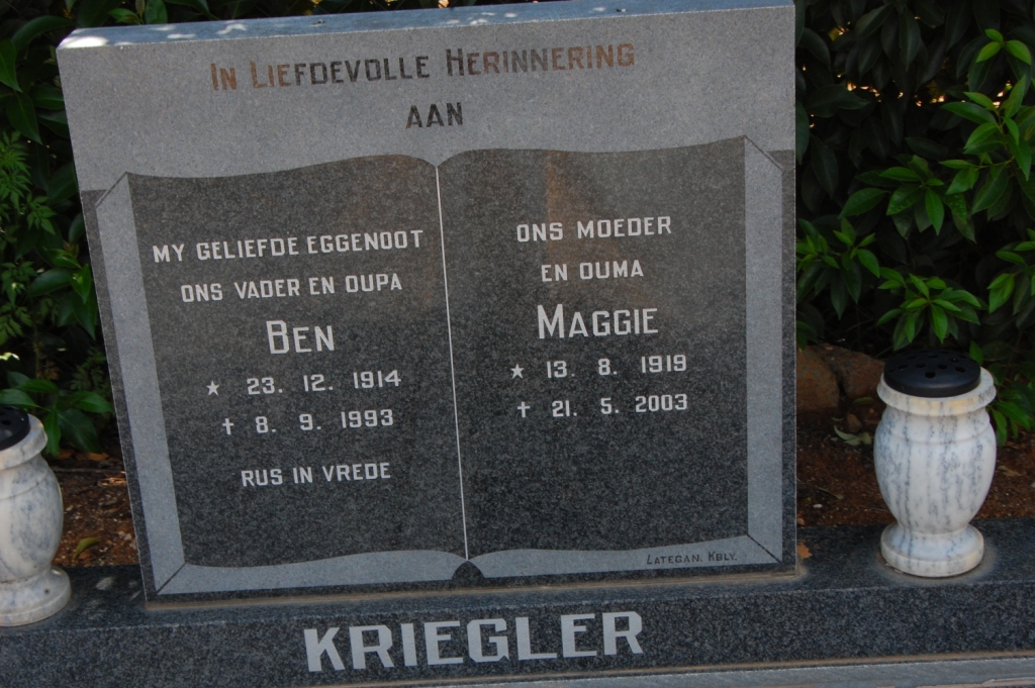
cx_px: 518
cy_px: 344
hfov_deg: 29.3
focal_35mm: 69
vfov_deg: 19.7
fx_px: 1982
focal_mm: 46
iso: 400
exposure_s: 1/40
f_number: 18
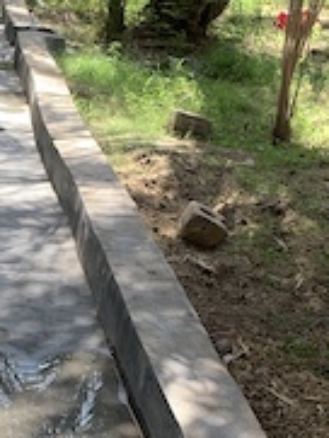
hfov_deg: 15.6
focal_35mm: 92
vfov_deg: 21.1
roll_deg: -2.9
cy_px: 319
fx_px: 1164
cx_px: -36
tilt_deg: -19.3
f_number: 1.8
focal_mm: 4.25
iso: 25
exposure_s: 1/191
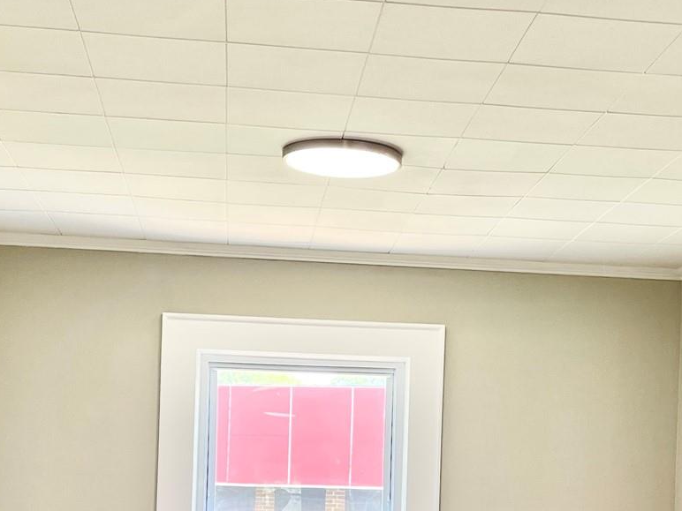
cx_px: 415
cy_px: 497
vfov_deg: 20.7
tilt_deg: +0.8
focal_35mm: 69
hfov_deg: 28.1
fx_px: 1359
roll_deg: -1.0
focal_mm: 5.1
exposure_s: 1/120
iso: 80
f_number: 1.6
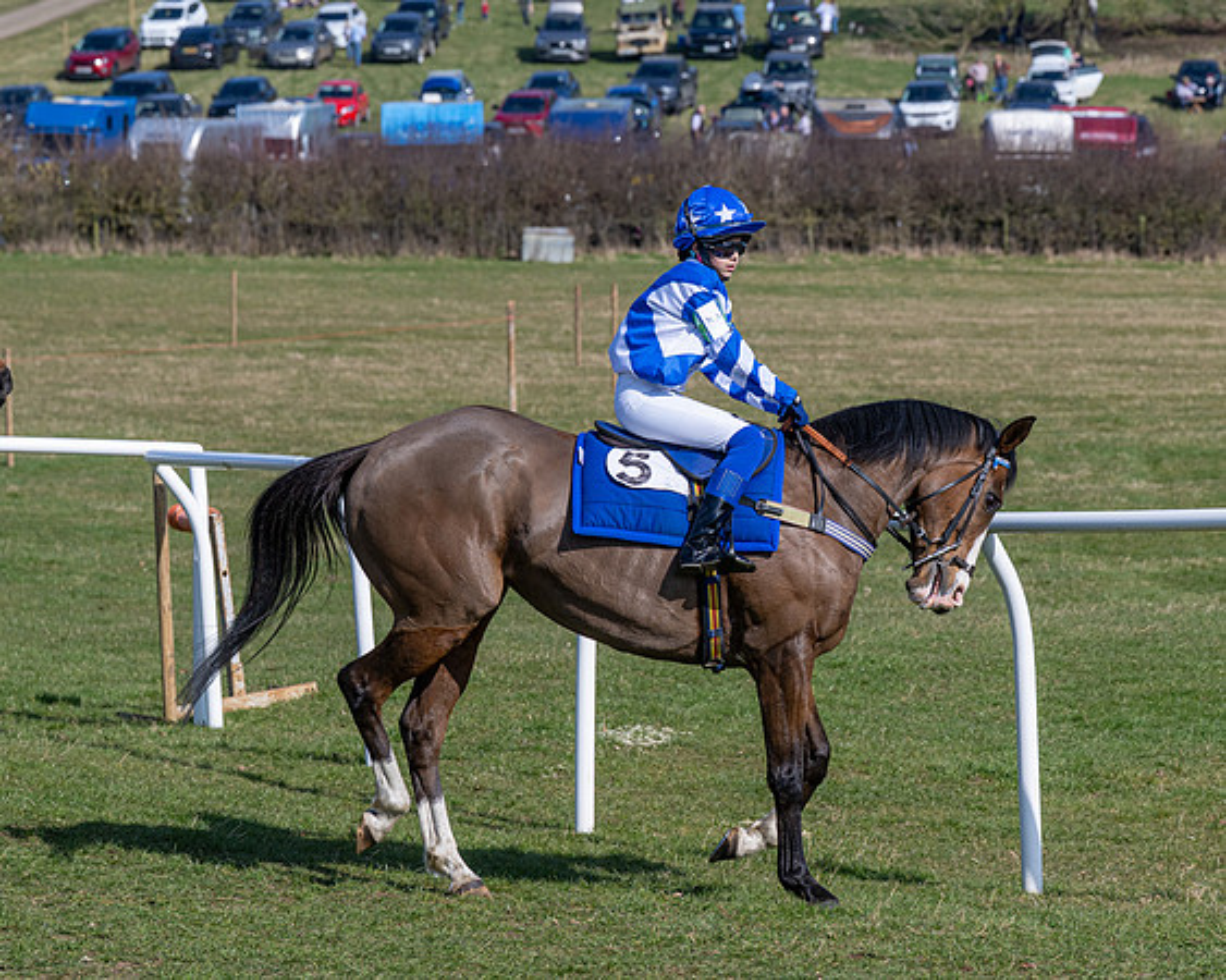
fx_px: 5806
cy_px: 490
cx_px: 736
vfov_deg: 9.6
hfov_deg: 12.0
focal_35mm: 160
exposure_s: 1/1600
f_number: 5
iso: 200
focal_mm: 95
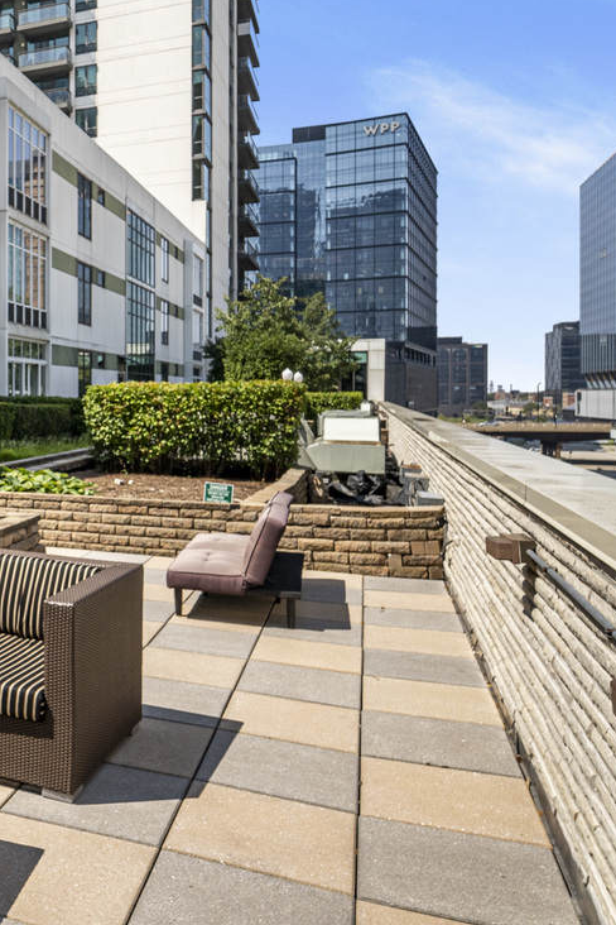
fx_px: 796
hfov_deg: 35.1
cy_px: 475
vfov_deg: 60.3
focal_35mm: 31
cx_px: -91
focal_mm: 14
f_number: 9
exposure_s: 1/800
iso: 320
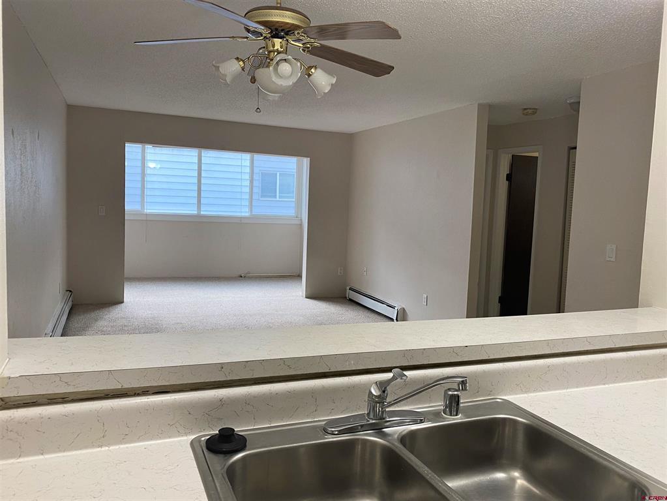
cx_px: 334
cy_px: 250
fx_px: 501
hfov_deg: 67.3
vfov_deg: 53.1
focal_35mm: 26
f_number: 1.8
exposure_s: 1/60
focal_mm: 4.25
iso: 100
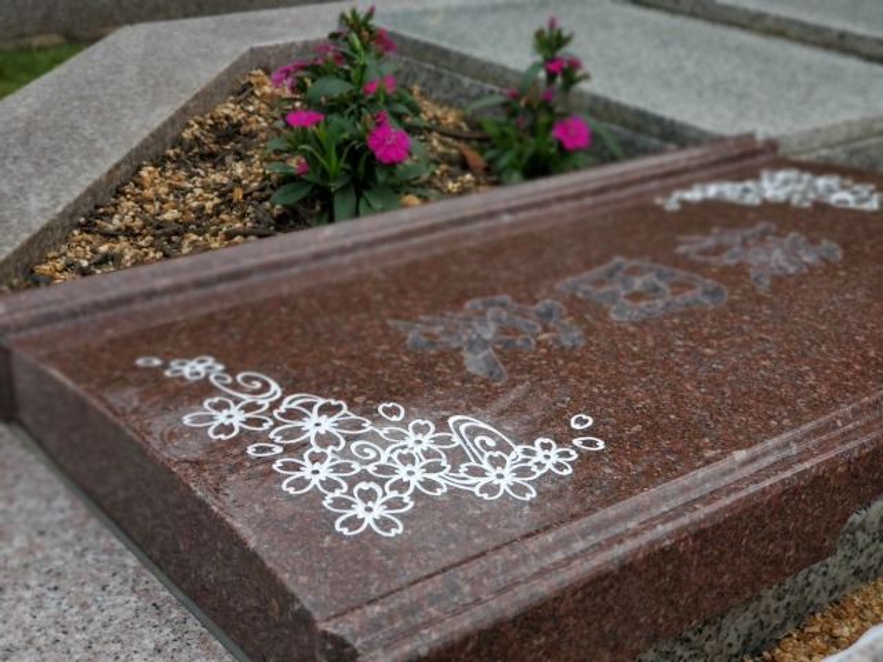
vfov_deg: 28.0
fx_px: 1326
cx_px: 442
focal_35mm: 52
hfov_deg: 36.8
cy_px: 331
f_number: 2.4
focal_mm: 6
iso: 50
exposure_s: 1/453
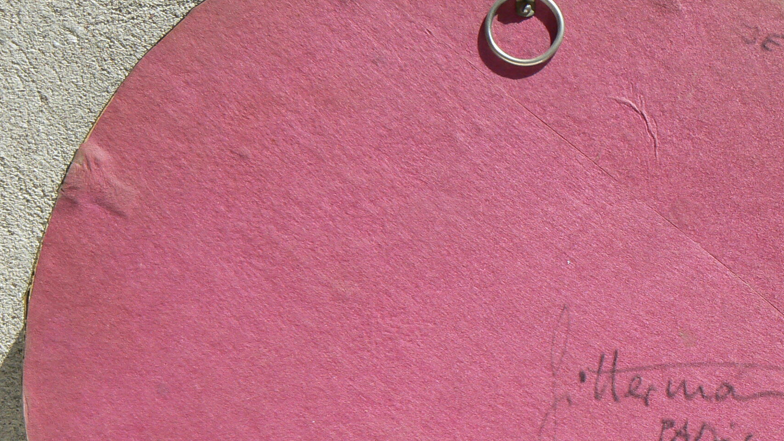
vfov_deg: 18.3
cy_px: 368
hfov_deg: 32.0
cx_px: 552
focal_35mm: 65
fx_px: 1351
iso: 80
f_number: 6.3
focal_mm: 6
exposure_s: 1/400
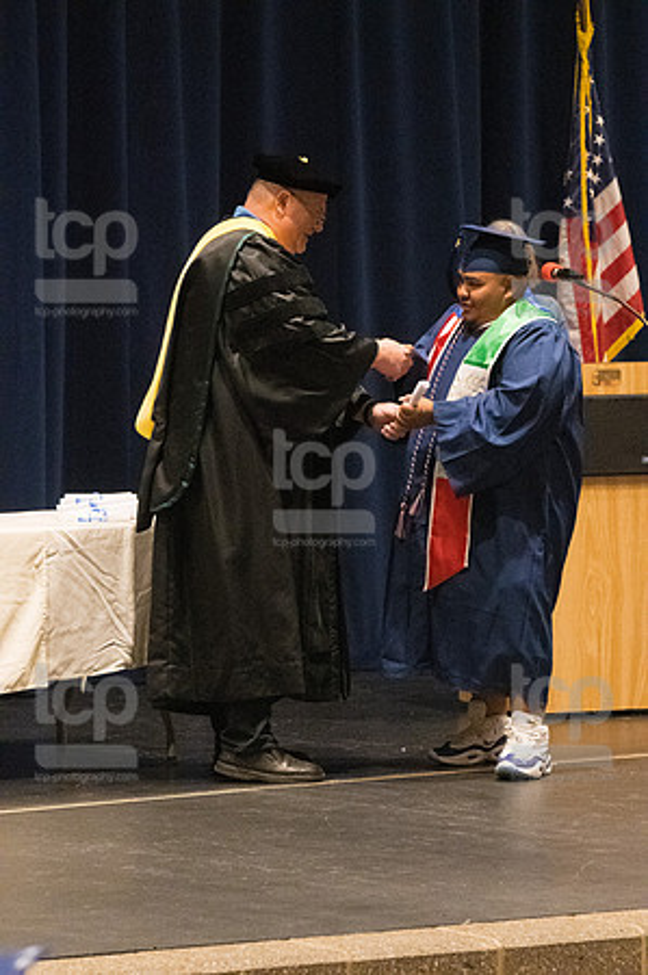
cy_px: 488
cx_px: 324
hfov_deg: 6.3
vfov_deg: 9.5
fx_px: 5872
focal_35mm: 217
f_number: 4.5
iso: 8000
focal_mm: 145
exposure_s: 1/250
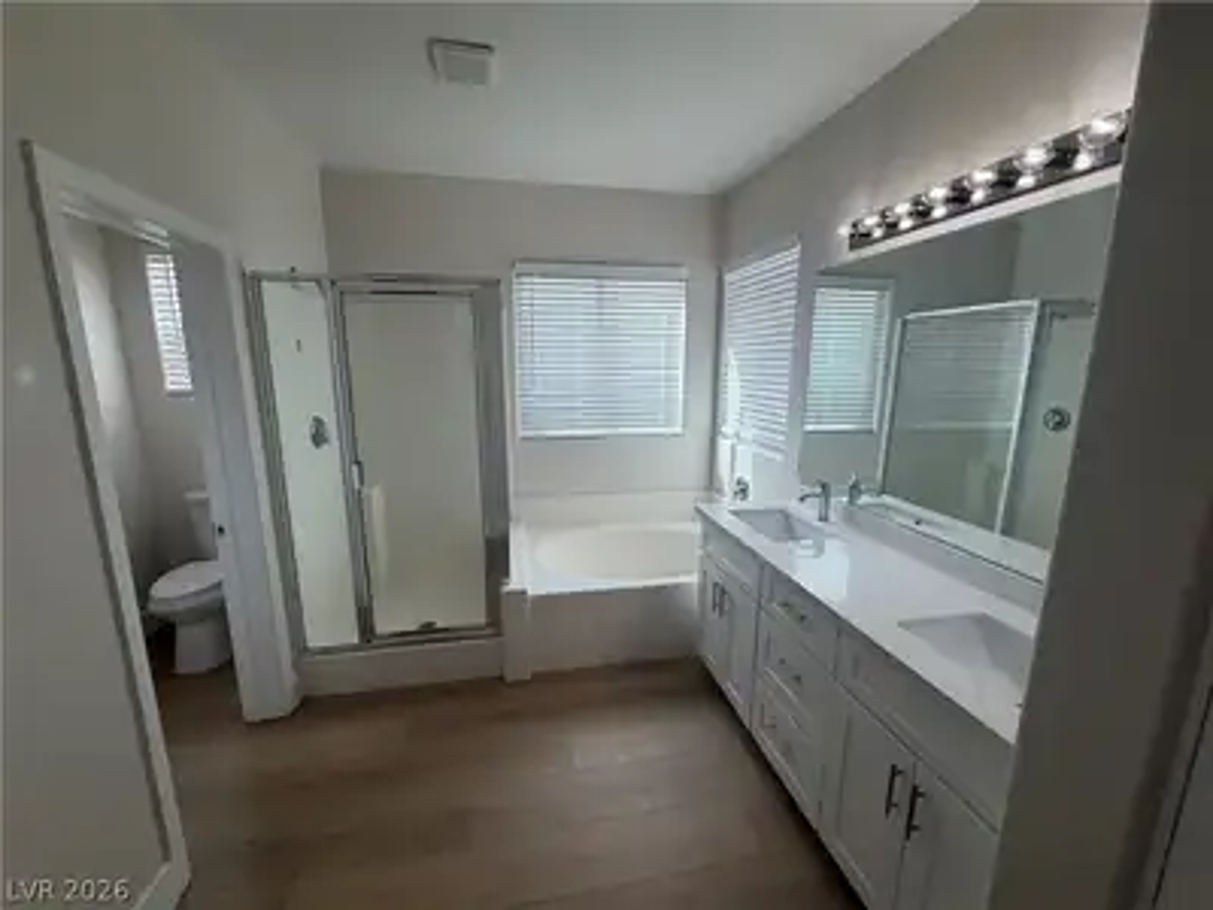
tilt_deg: -10.6
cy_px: 455
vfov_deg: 85.7
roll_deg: +0.1
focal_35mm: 14
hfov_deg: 102.1
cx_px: 606
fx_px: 491
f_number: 2.2
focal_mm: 2.22
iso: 40
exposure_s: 1/120
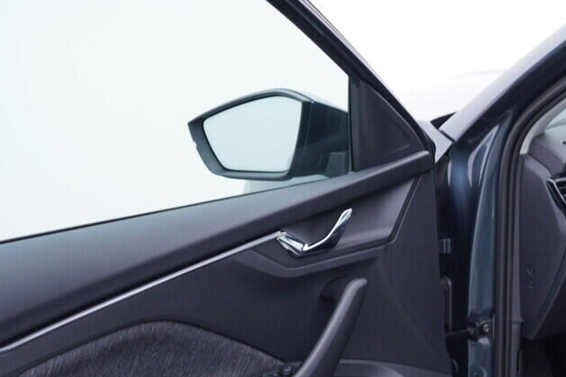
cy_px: 304
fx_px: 1289
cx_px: 632
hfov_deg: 23.2
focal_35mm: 82
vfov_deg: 16.5
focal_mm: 24
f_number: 3.2
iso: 125
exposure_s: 1/40
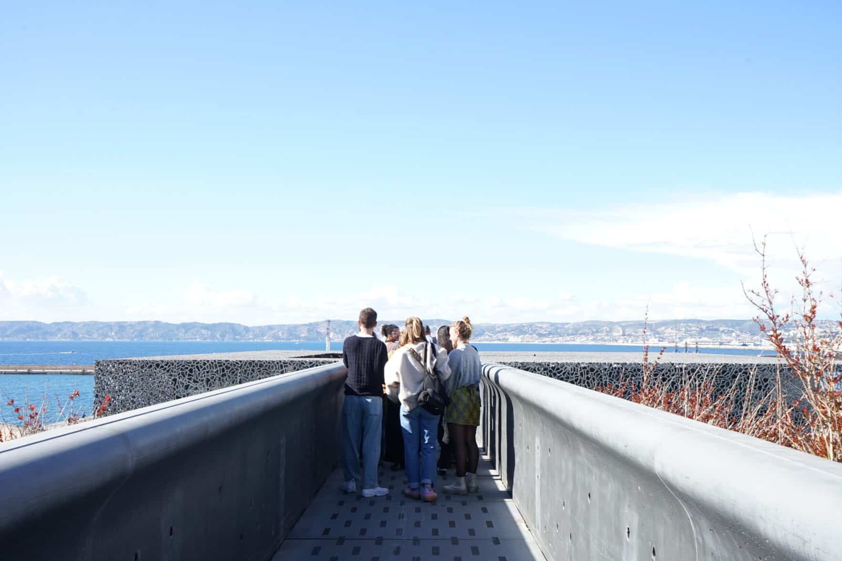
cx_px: 439
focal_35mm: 36
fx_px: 842
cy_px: 280
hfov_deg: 53.1
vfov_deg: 36.9
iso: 320
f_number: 14
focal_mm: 31
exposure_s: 1/100
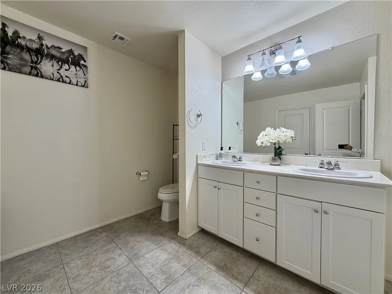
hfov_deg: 102.1
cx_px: 196
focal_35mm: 14
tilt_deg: -1.8
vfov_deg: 85.7
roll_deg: +0.0
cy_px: 147
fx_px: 159
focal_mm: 2.22
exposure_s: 1/120
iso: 125
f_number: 2.2
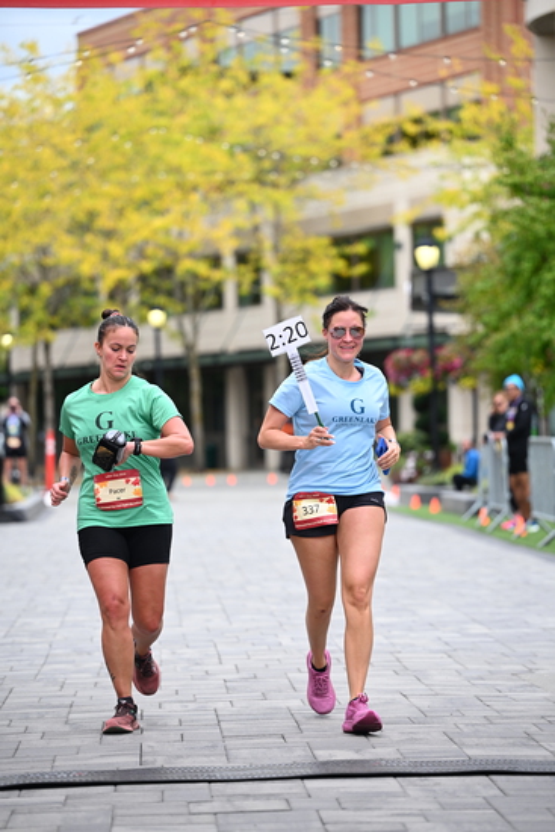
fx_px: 2889
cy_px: 416
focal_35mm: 125
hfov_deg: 11.0
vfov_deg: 16.4
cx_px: 278
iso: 640
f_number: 2.8
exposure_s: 1/2000
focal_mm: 125
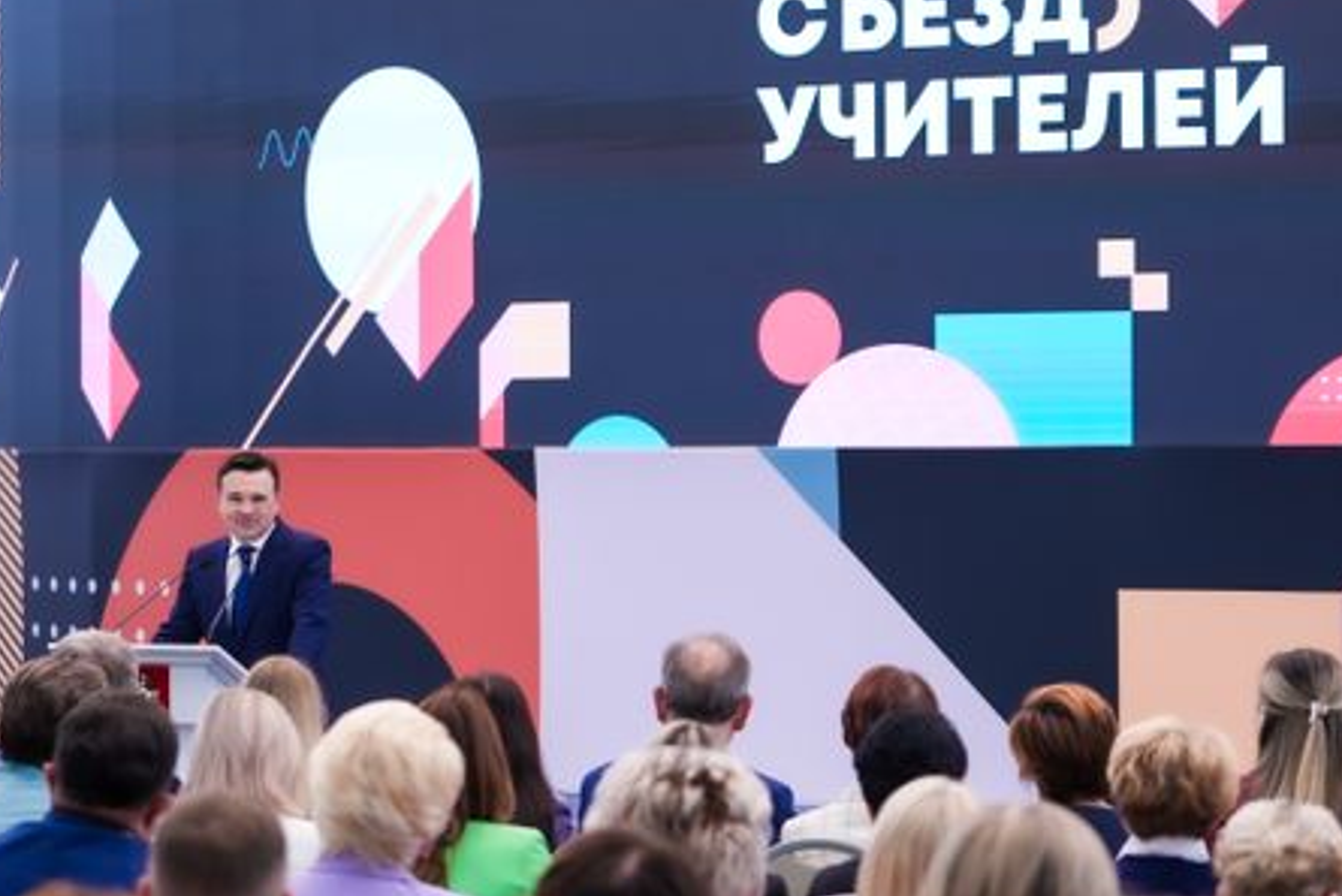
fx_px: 4102
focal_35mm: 110
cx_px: 674
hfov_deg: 18.6
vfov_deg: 12.5
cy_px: 374
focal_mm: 70
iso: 250
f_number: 2.8
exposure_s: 1/60
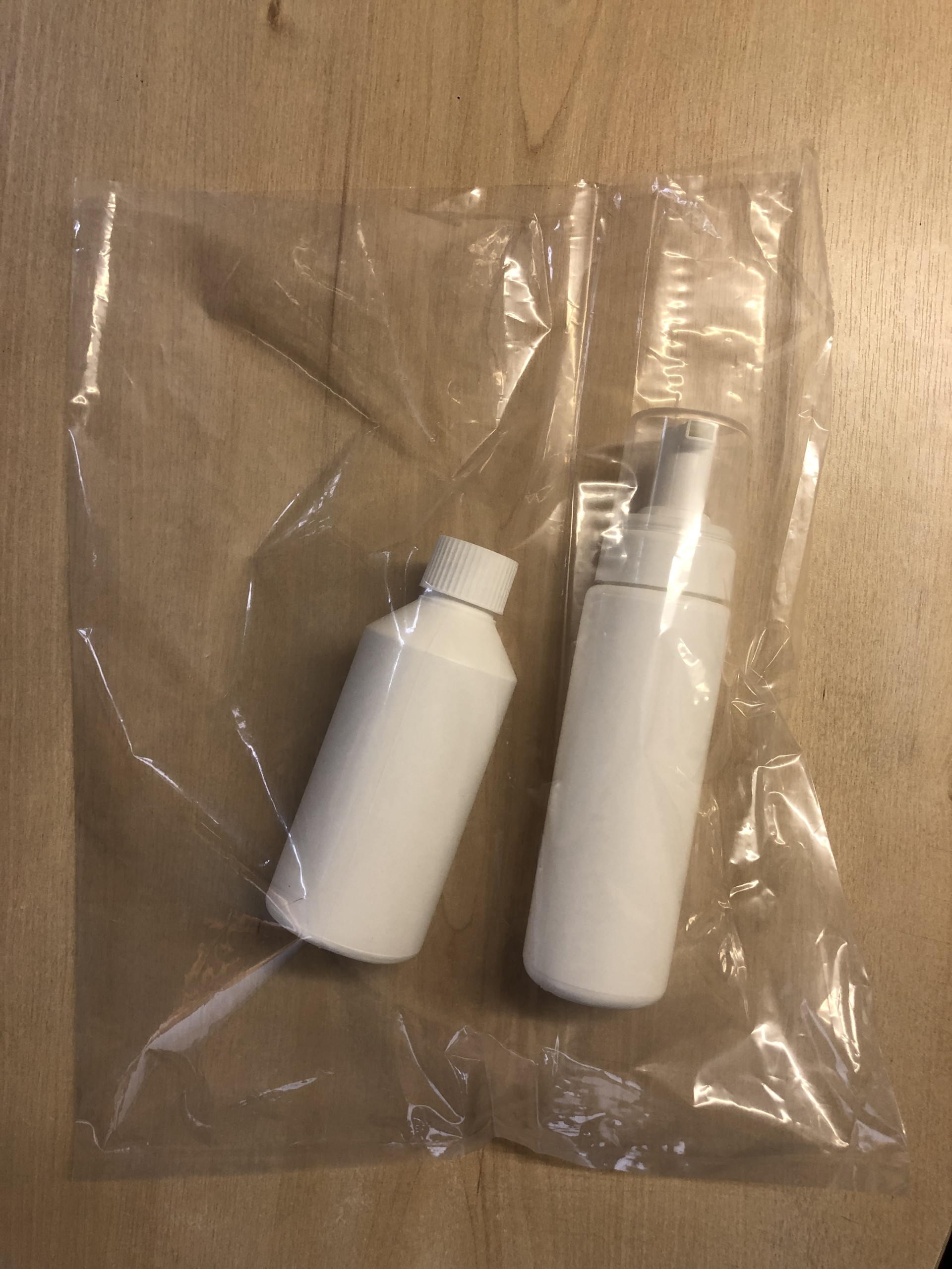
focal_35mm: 28
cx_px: 476
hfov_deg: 49.7
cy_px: 634
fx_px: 1027
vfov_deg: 63.4
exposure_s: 1/20
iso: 40
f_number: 1.8
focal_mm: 4
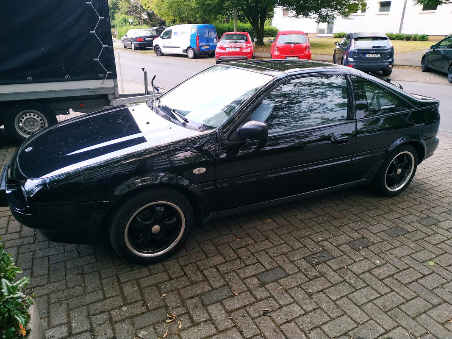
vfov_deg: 56.8
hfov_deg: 71.6
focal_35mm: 24
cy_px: 170
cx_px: 226
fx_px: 313
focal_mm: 3.94
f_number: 1.9
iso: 320
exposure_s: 1/24
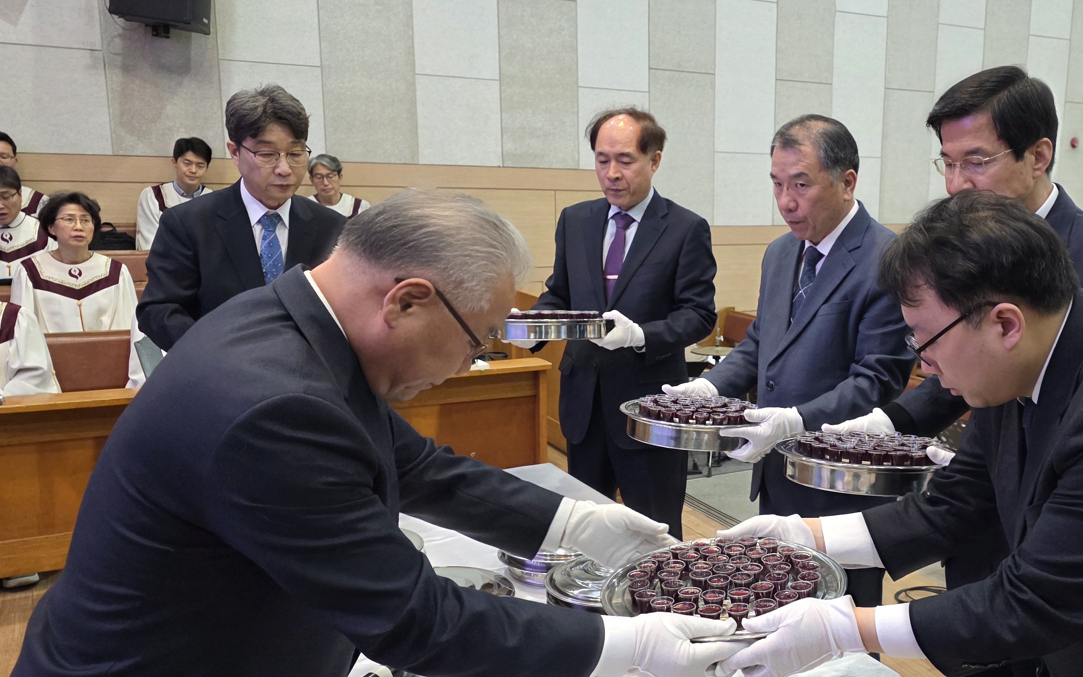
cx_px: 766
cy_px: 376
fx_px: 1063
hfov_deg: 52.4
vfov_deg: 35.3
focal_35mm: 36
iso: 500
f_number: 1.7
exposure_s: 1/120
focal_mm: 6.25
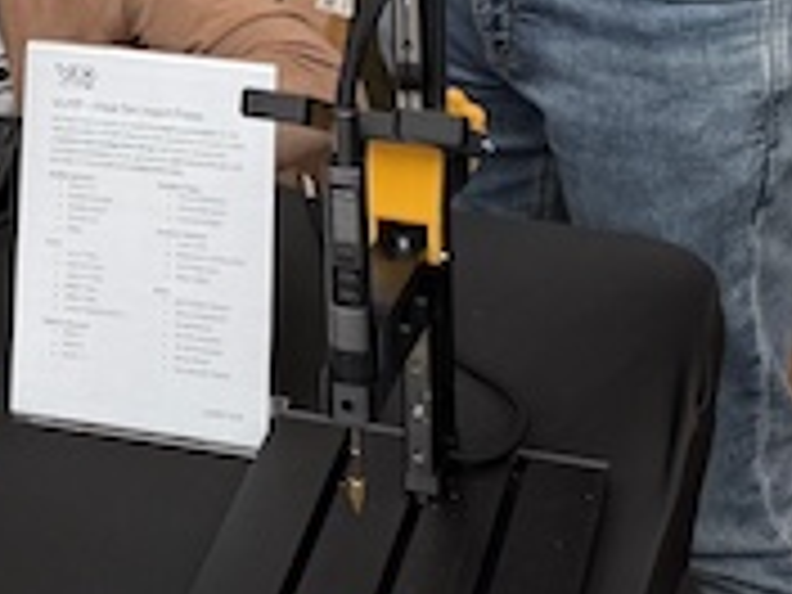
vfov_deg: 12.5
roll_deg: +0.9
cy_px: -459
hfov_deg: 17.5
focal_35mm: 109
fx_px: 2494
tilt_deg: -12.1
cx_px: -68
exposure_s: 1/215
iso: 64
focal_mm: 6.76
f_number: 1.78
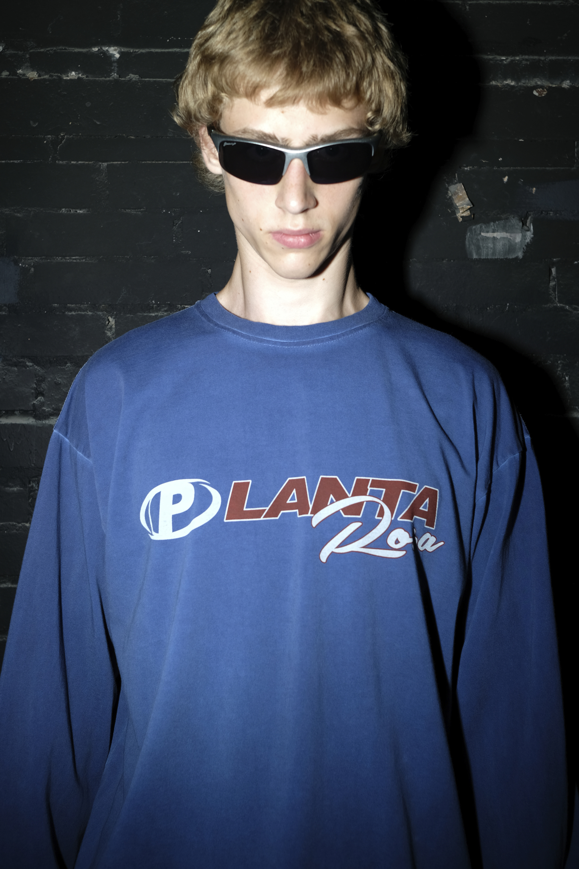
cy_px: 434
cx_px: 290
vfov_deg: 54.4
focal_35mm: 35
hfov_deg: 37.8
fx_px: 844
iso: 100
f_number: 4
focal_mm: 23
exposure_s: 1/125
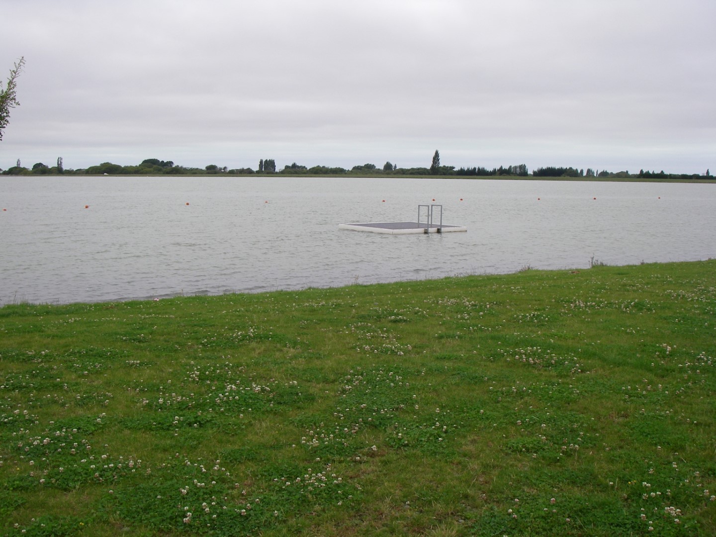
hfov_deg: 49.0
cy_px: 268
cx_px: 358
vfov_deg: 37.7
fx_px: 786
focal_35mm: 38
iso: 64
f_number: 6.6
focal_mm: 6.3
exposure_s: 1/125
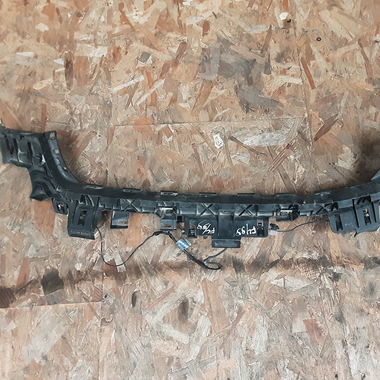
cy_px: 190
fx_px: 397
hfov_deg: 50.9
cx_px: 216
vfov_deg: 51.1
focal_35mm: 32
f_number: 1.9
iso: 250
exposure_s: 1/25
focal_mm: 2.91
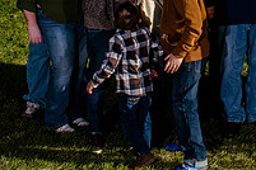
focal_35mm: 134
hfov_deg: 14.9
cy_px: -68
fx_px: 953
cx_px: 277
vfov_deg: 10.0
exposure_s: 1/320
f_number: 8
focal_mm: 34
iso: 320
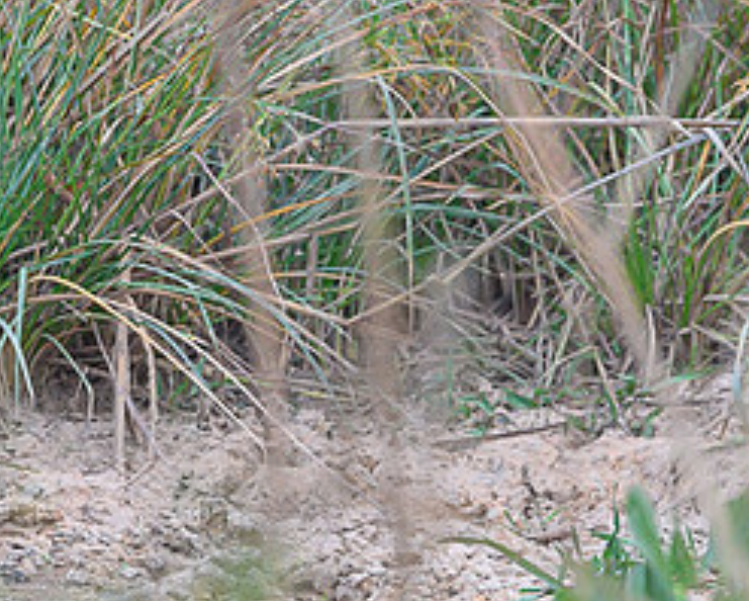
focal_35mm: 1364
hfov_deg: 1.4
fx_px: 30260
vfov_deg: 1.1
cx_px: -72
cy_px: 182
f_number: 4
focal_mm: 500
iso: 1600
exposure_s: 1/160
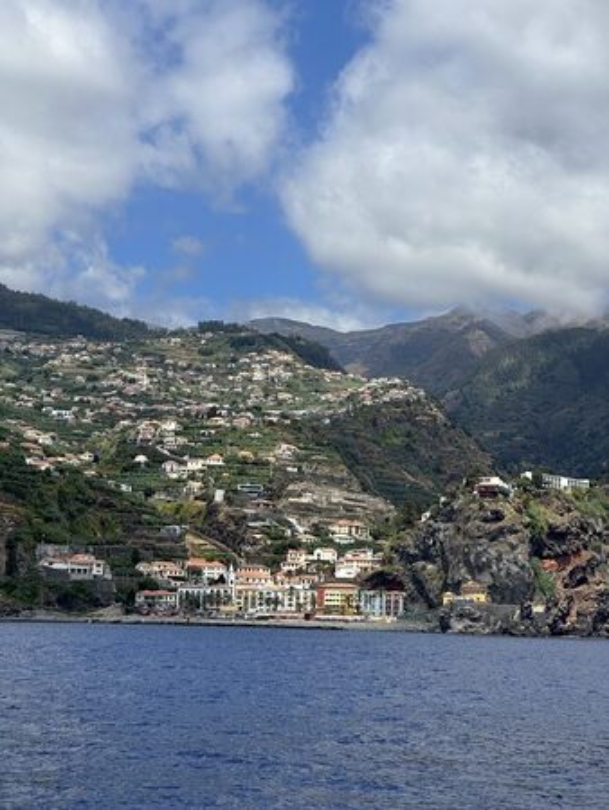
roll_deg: +0.3
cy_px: 405
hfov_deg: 19.2
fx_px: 1805
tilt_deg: +6.4
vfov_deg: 25.3
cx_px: 304
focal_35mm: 77
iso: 32
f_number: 2.8
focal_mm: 9
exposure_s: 1/1064
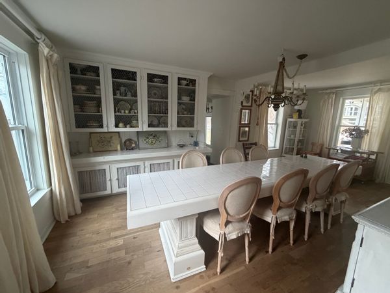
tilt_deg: -10.1
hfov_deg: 102.1
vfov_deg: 85.7
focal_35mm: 14
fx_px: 158
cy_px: 146
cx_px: 195
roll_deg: -1.3
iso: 320
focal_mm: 2.22
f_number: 2.2
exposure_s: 1/68
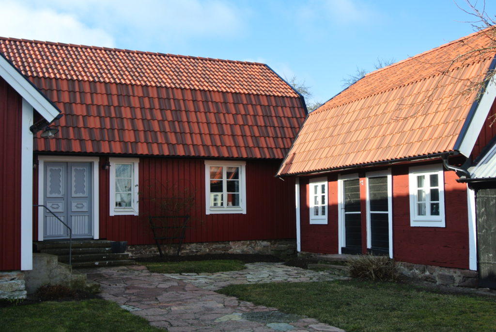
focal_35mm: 47
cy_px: 166
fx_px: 648
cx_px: 248
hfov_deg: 41.9
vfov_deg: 28.7
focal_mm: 17.5
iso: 100
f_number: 4.5
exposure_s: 1/320
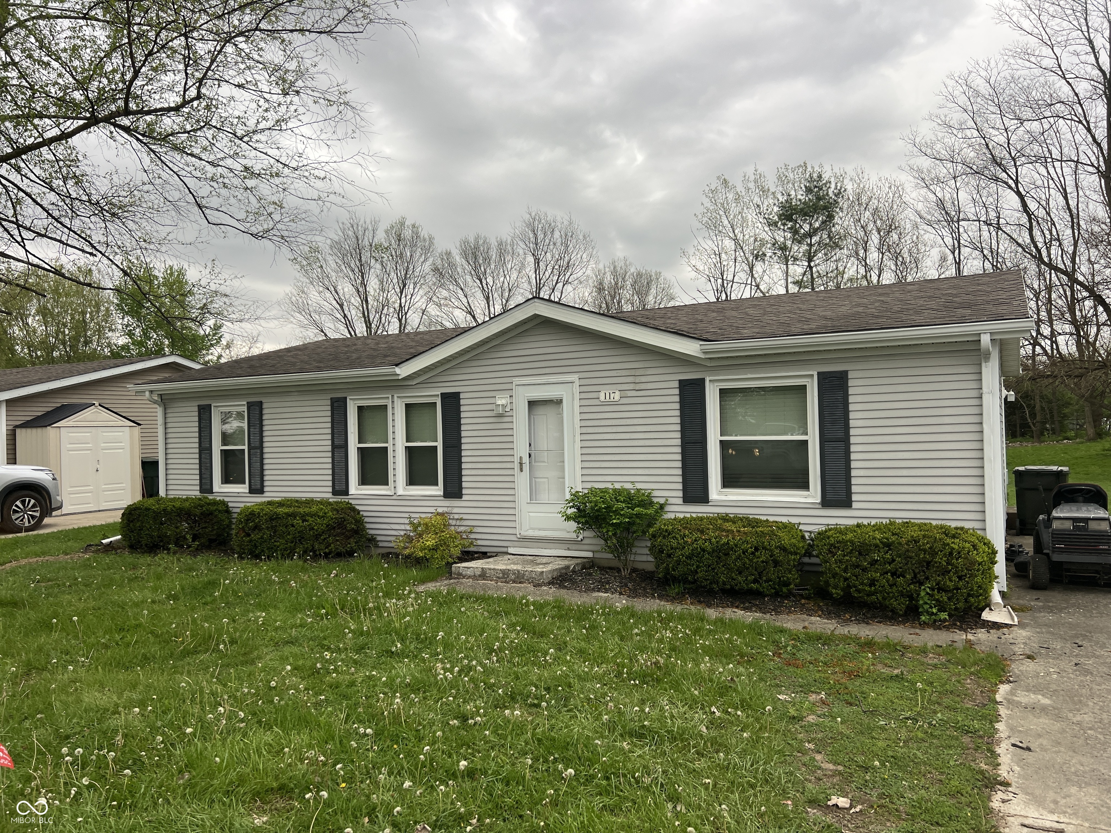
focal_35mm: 26
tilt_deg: -0.2
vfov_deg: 53.1
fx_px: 834
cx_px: 556
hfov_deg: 67.3
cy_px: 416
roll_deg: +1.8
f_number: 1.5
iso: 50
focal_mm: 5.7
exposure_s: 1/121
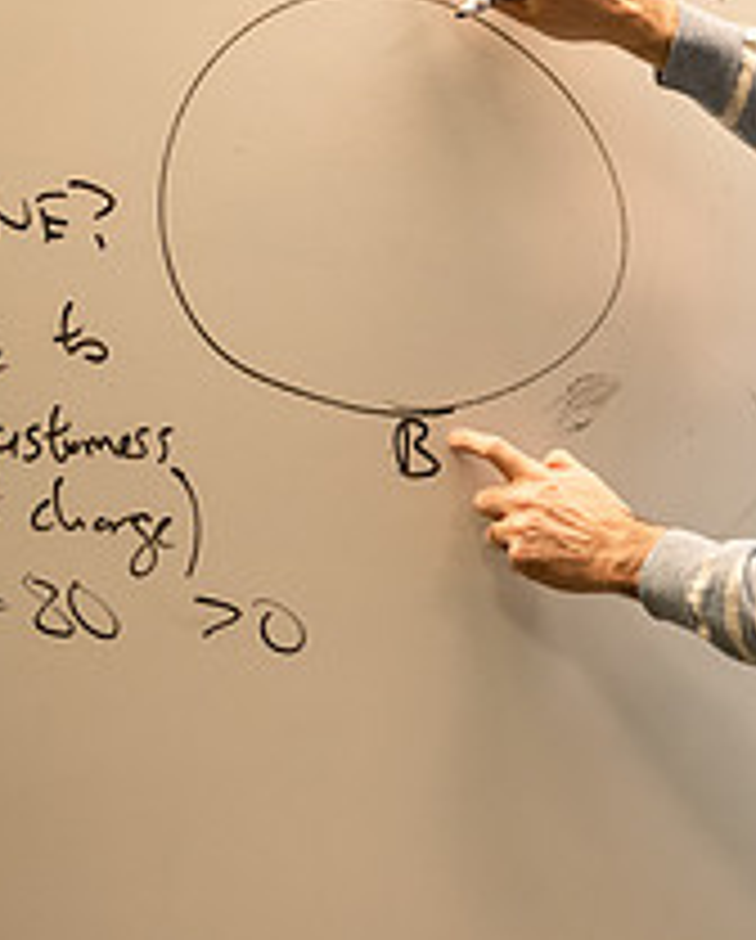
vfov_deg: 13.4
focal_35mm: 143
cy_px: 573
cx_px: 819
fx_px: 3988
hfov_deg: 10.7
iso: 1250
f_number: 3.2
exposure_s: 1/160
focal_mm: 55
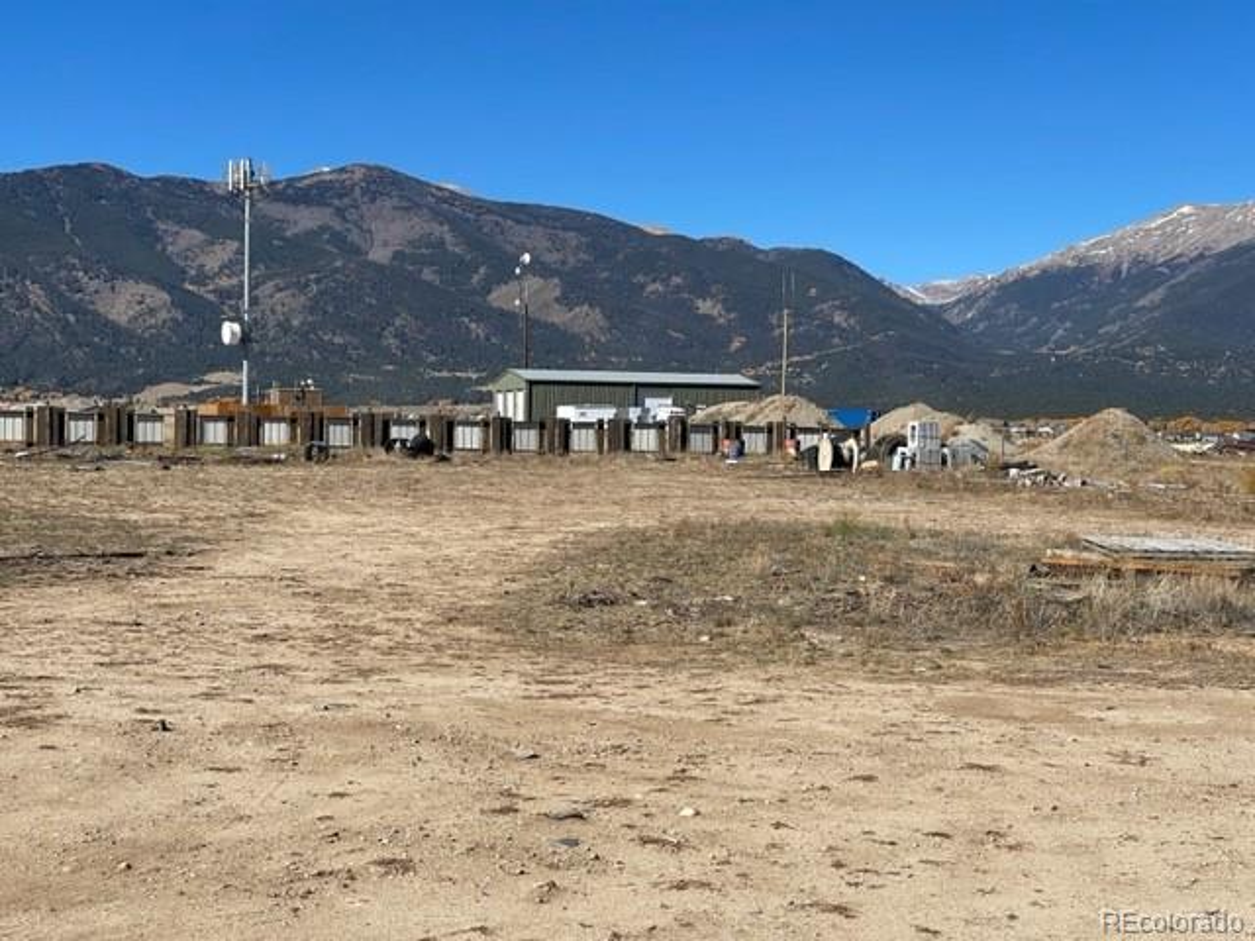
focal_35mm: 64
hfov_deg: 30.3
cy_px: 470
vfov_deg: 22.9
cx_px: 628
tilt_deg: -0.4
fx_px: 2320
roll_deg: -1.3
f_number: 2.2
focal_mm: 7.5
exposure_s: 1/1727
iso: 20
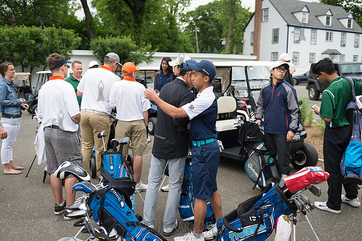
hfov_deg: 54.4
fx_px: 352
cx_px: 181
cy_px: 120
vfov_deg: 37.9
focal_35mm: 35
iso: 320
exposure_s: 1/1000
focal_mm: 35
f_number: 3.2
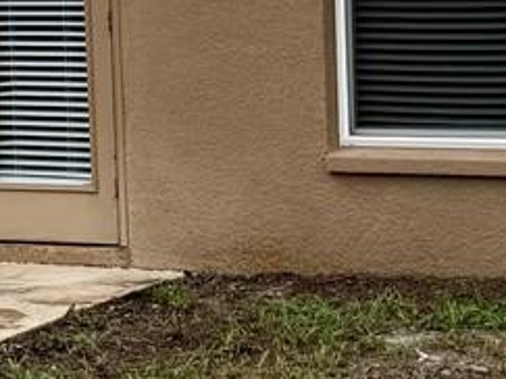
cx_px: 250
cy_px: 65
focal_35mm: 158
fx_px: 2308
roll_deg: +1.2
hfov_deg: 12.5
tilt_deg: -5.5
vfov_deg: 9.4
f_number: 1.78
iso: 80
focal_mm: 6.76
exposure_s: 1/4167
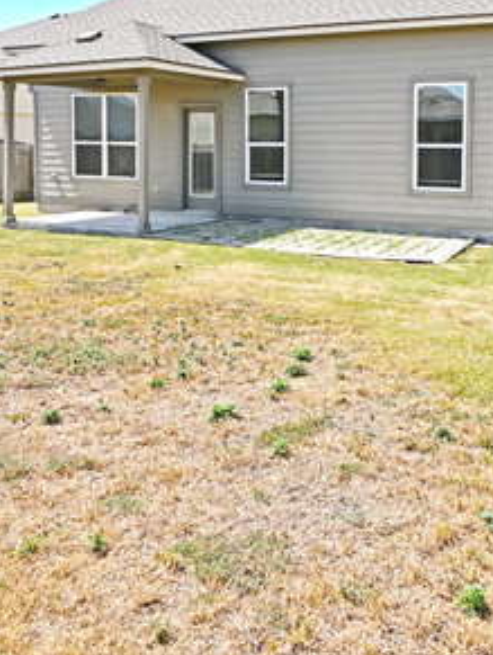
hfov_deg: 37.5
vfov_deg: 47.6
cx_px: 322
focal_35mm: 38
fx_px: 720
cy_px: 187
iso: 64
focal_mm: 12
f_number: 8
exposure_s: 1/250
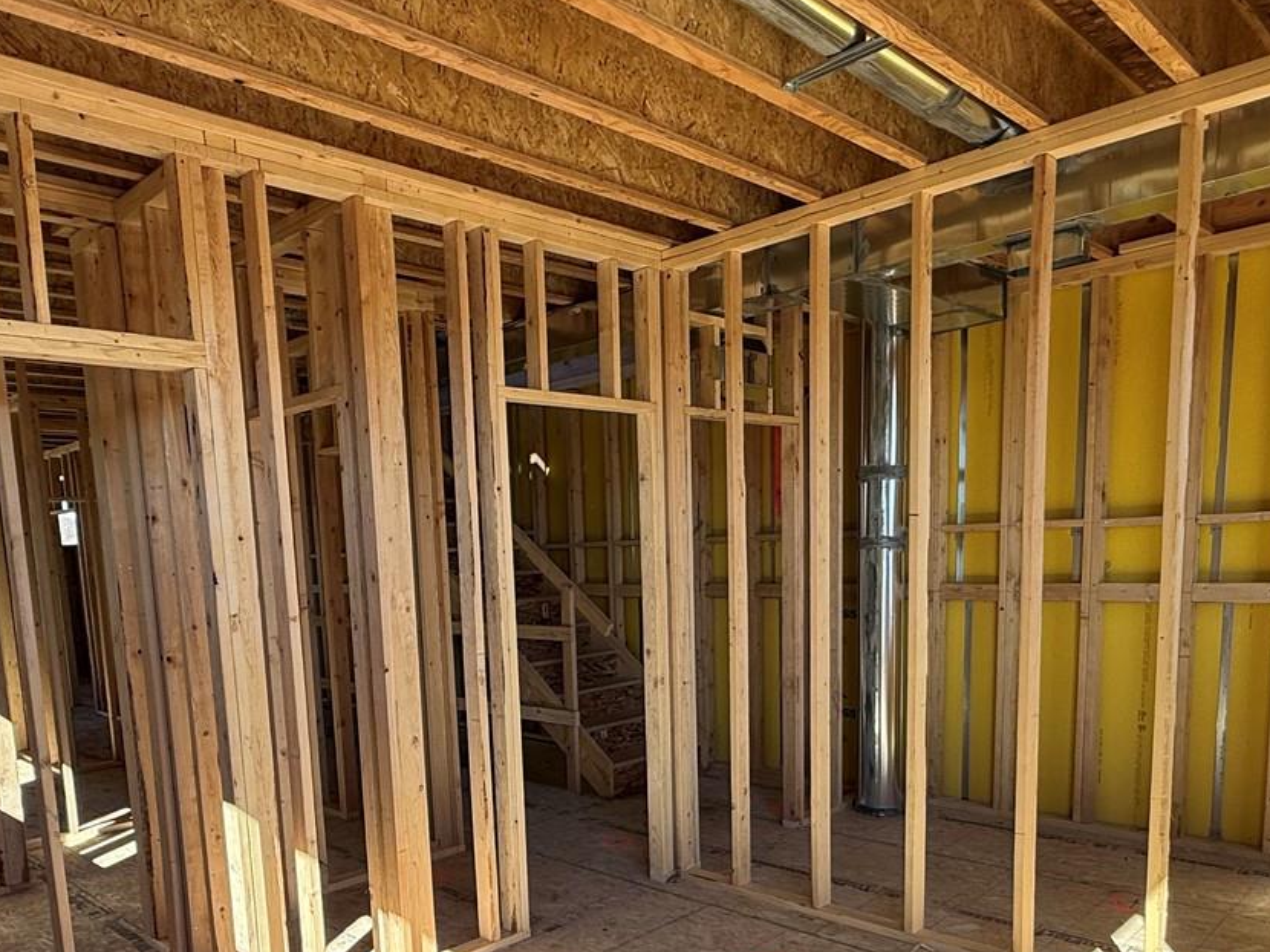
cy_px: 686
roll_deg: +2.3
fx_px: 990
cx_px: 578
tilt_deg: -8.7
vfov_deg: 49.7
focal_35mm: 27
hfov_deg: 65.2
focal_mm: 2.22
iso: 64
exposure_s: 1/294
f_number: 2.2
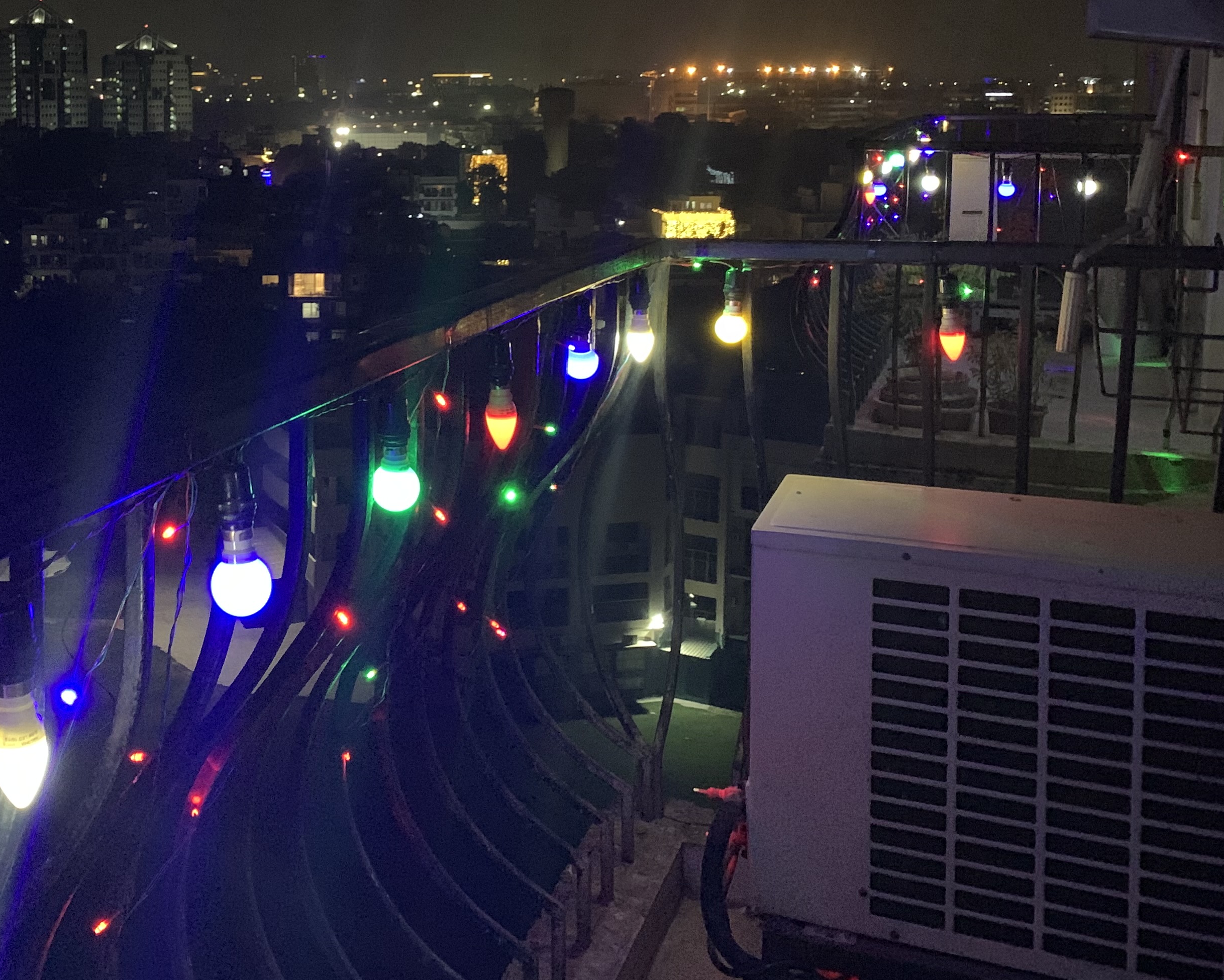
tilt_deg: -8.4
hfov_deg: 41.9
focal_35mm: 42
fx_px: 1522
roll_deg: +0.0
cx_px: 245
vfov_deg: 34.9
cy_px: 243
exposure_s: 1/20
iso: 640
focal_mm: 4.25
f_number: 1.8
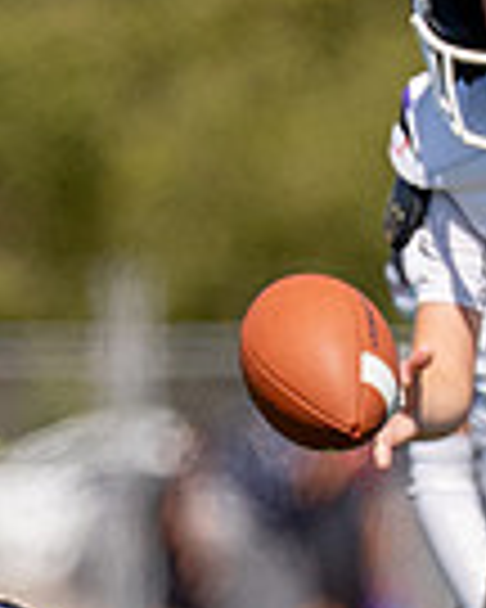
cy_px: 740
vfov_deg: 1.2
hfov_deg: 0.9
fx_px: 29792
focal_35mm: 1657
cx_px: -40
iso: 200
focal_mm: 200
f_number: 2.8
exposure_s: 1/5000
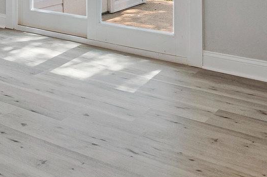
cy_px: -76
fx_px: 460
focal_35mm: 62
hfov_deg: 31.6
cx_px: 54
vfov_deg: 19.5
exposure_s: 1/100
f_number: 7.1
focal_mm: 16
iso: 1250
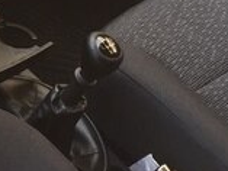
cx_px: -109
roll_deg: -5.1
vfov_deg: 11.8
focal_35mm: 122
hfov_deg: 15.0
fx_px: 804
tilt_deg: -34.2
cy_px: -56
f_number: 2.2
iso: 50
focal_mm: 4.15
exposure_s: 1/100
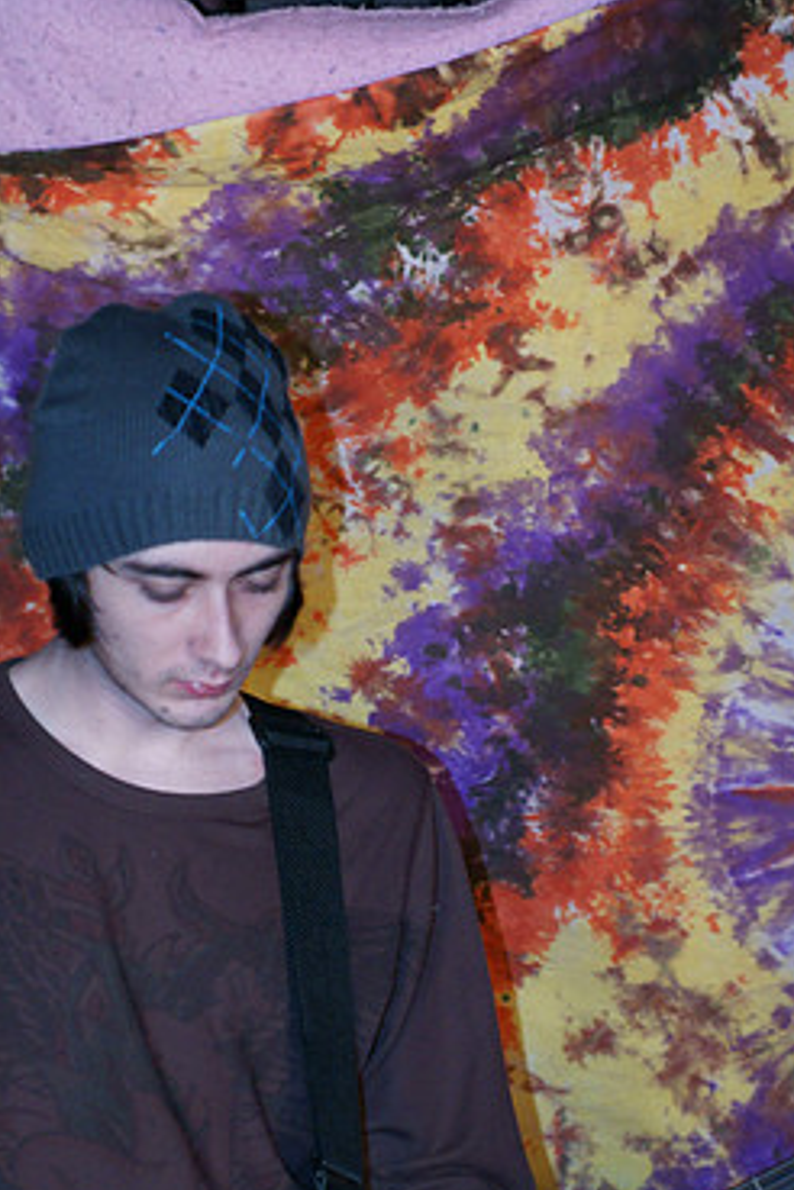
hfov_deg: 7.8
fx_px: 5848
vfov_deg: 11.6
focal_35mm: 177
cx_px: 208
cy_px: 932
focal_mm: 75
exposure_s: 1/25
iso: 800
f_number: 2.8
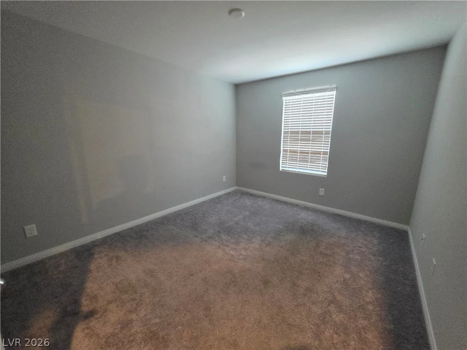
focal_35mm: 13
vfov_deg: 89.9
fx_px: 175
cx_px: 234
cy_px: 175
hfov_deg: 106.2
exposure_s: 1/40
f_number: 1.9
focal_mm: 2.2
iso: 1000
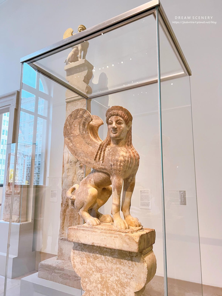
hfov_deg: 53.1
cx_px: 111
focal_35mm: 26
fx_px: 222
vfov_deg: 67.3
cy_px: 148
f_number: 1.5
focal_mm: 5.7
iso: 100
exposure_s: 1/60
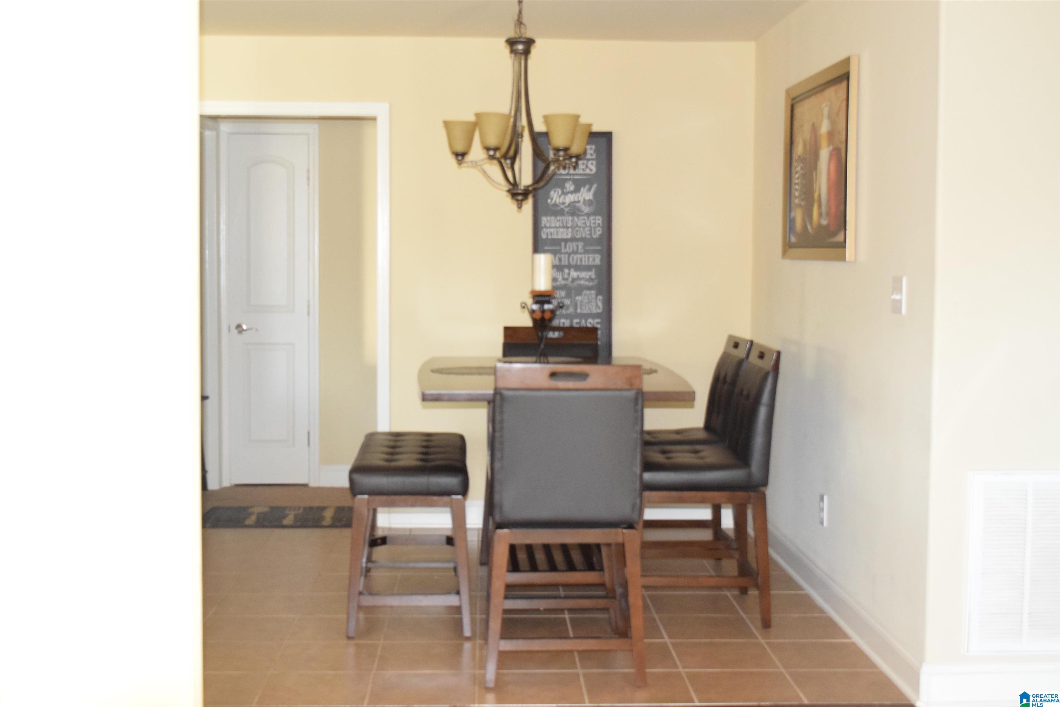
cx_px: 530
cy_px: 354
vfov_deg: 29.9
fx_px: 1325
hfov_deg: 43.6
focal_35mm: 45
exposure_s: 1/60
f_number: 6.3
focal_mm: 30
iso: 3200
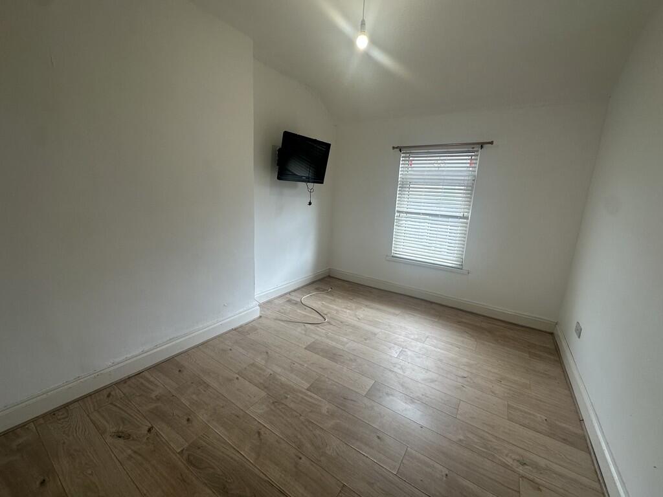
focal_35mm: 14
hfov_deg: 102.1
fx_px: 268
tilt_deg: -10.2
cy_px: 248
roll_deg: -2.8
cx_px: 332
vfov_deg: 85.7
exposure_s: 1/100
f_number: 2.2
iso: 64
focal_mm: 2.22
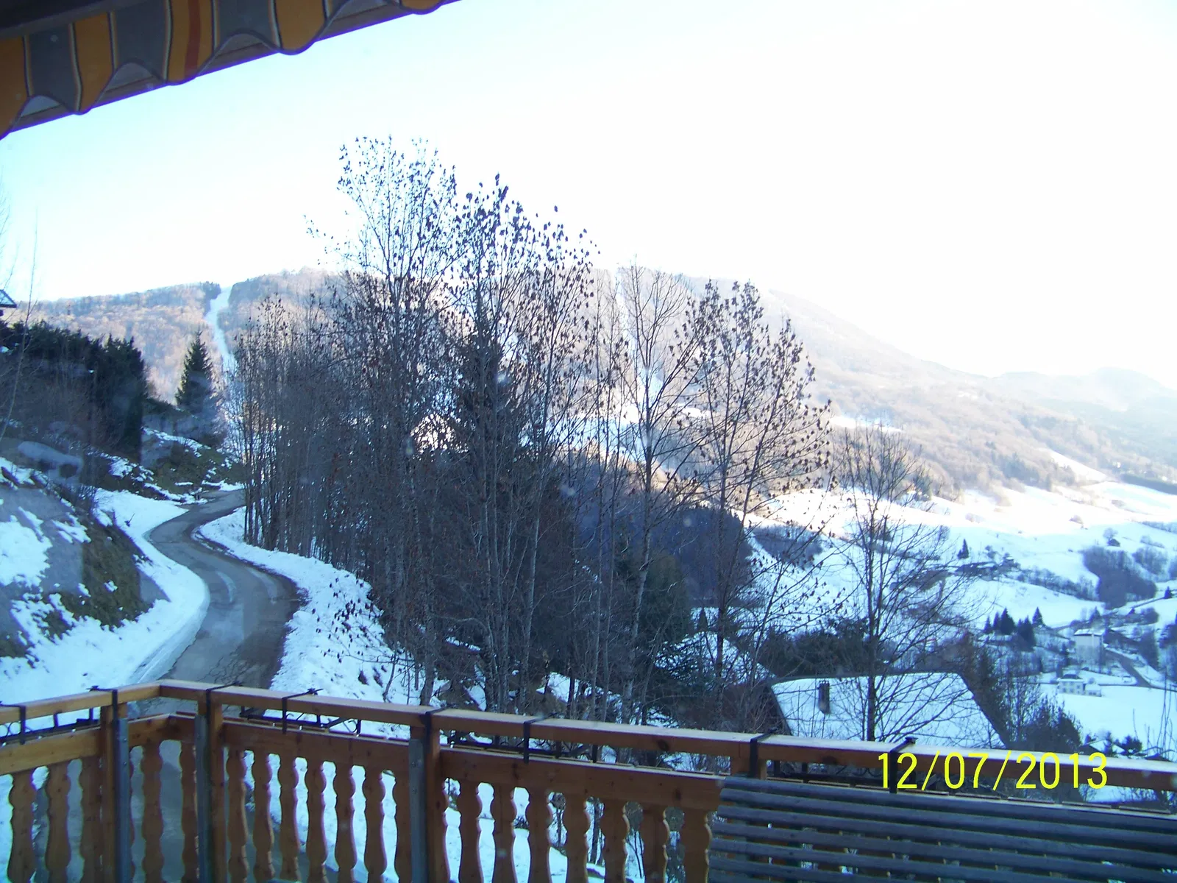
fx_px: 1224
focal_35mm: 36
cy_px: 442
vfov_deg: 39.7
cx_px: 588
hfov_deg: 51.4
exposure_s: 1/80
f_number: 2.8
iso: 66
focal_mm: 5.85
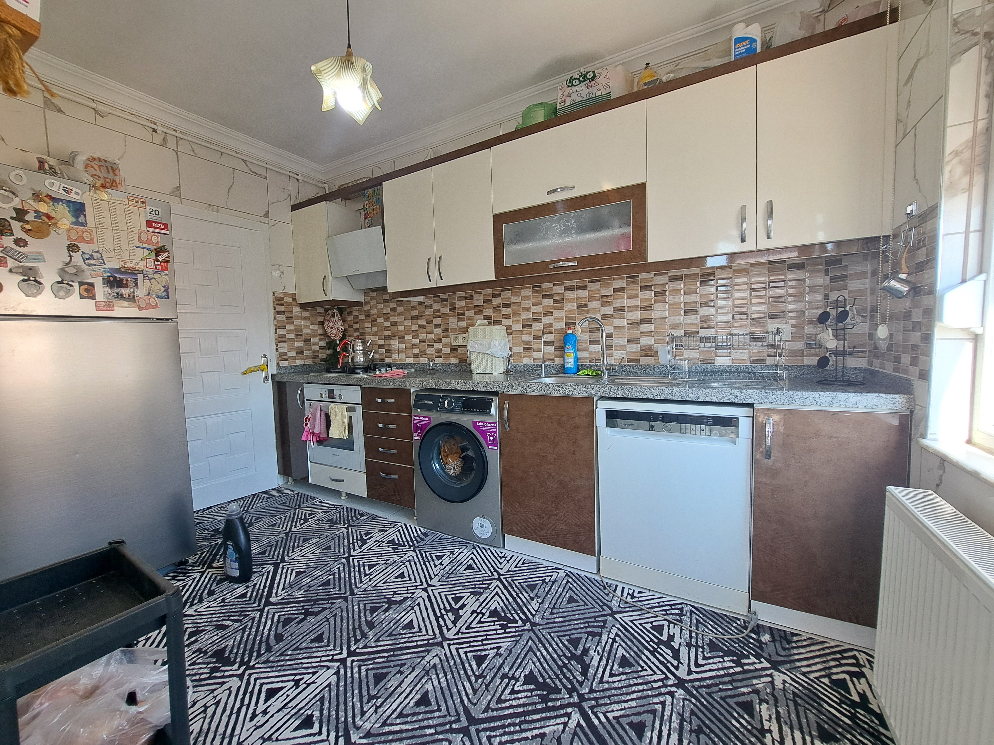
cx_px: 497
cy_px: 372
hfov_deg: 106.2
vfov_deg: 89.9
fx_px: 373
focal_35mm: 13
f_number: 2.2
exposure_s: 1/50
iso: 50
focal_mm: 1.74
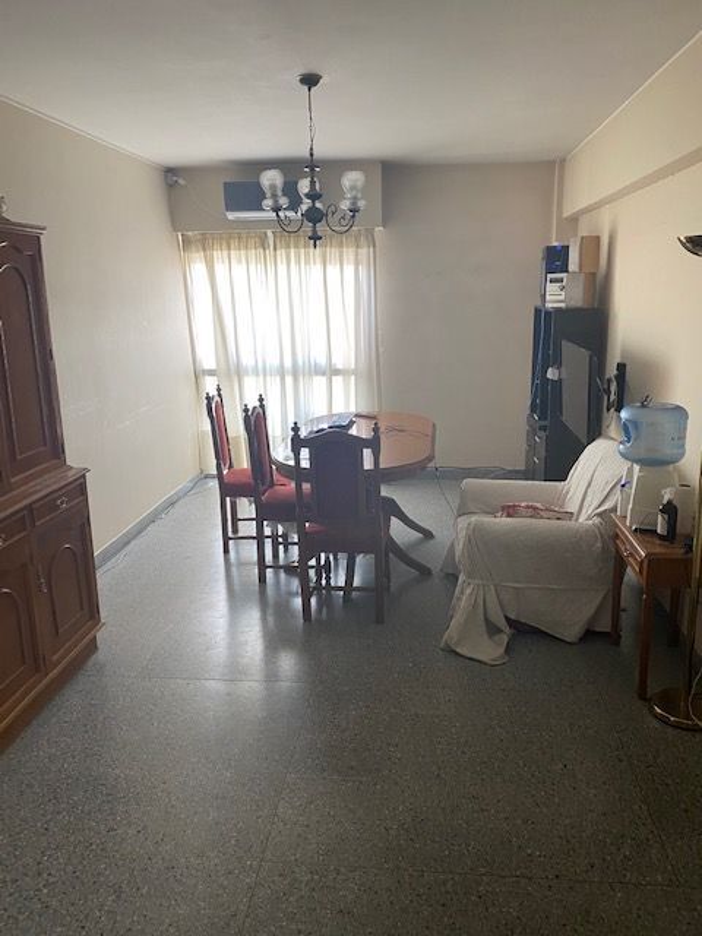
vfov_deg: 67.3
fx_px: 703
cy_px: 468
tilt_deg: -11.6
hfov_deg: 53.1
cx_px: 351
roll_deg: +2.1
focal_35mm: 26
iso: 125
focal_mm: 4.25
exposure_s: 1/85
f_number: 1.8
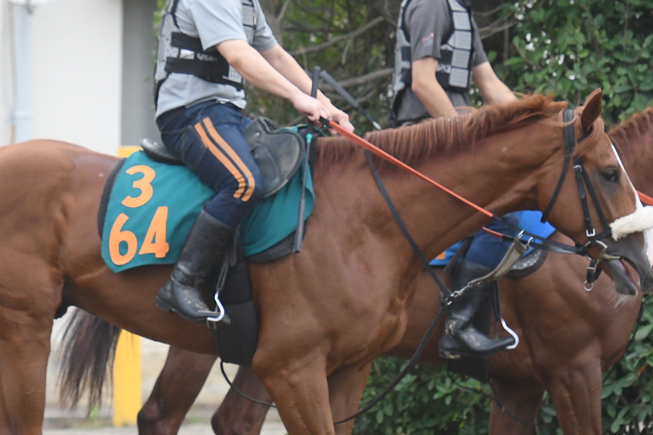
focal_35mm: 476
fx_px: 8634
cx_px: 248
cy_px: 211
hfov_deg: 4.3
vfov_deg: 2.9
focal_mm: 150
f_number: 5
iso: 1000
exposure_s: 1/1000
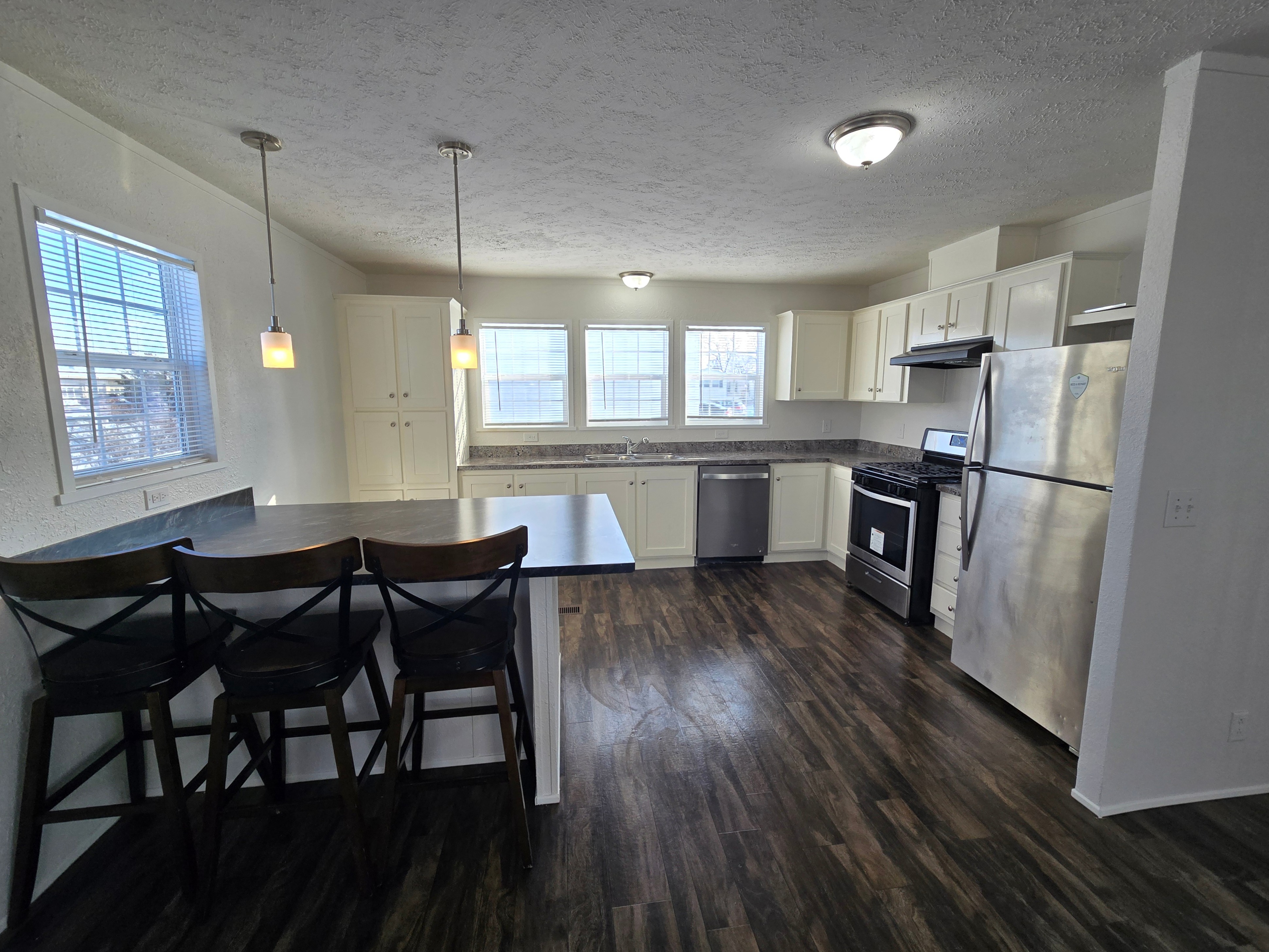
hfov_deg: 106.2
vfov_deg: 89.9
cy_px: 476
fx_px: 477
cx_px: 634
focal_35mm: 13
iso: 50
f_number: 2.2
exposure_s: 1/194
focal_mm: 2.2
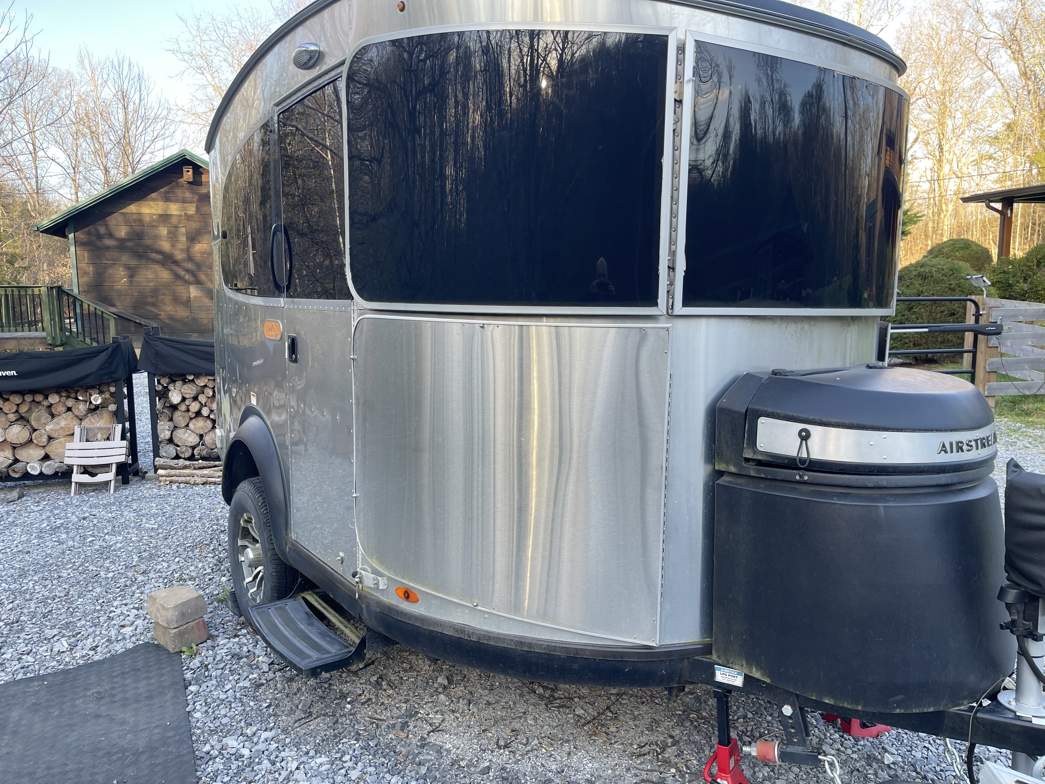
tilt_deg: -8.5
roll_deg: +0.7
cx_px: 522
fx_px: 755
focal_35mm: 25
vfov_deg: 54.9
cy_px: 392
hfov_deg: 69.4
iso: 32
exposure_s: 1/148
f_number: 1.6
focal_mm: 5.1
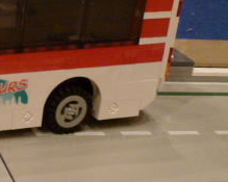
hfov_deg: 17.5
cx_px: -97
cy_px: 99
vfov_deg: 15.4
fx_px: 674
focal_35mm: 100
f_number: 3.5
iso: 400
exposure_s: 1/8
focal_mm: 5.7
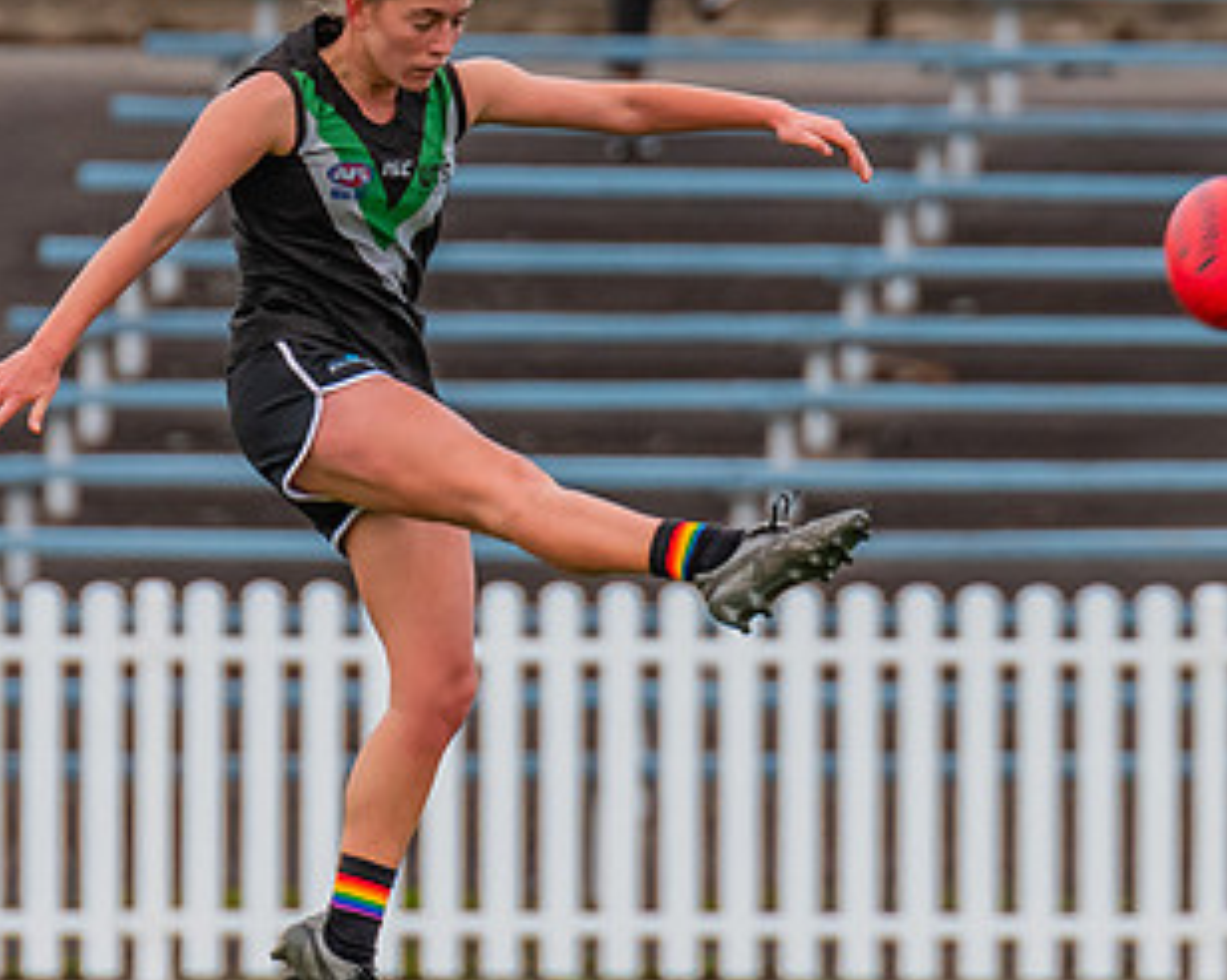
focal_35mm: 1574
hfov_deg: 1.2
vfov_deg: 1.0
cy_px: 483
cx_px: 581
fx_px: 57123
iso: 800
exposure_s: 1/1000
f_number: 5.6
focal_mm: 420
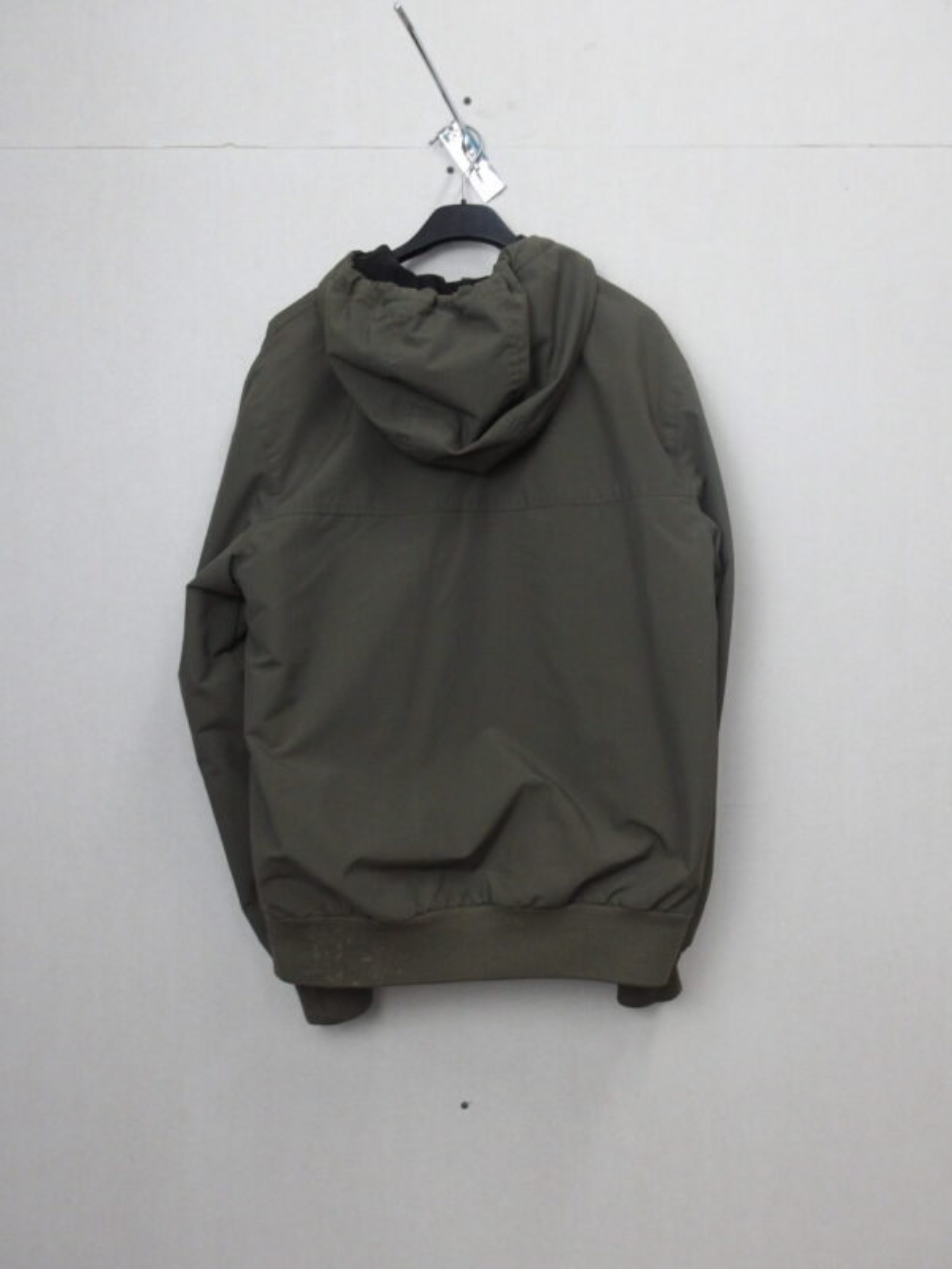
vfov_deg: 65.3
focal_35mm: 27
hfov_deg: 51.4
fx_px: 990
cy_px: 634
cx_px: 476
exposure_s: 1/60
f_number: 3
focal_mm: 4.9
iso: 523
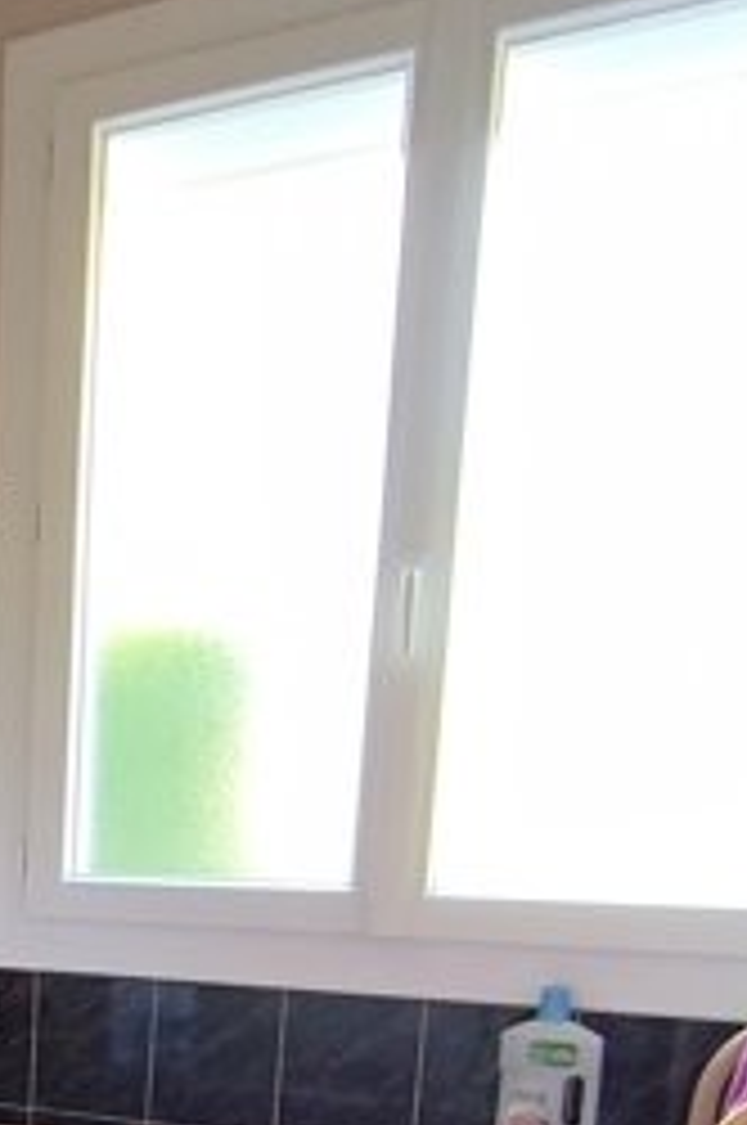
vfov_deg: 36.5
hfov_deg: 21.4
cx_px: -450
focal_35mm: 50
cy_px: 1062
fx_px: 1560
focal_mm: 1.65
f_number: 2.2
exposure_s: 1/50
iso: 160
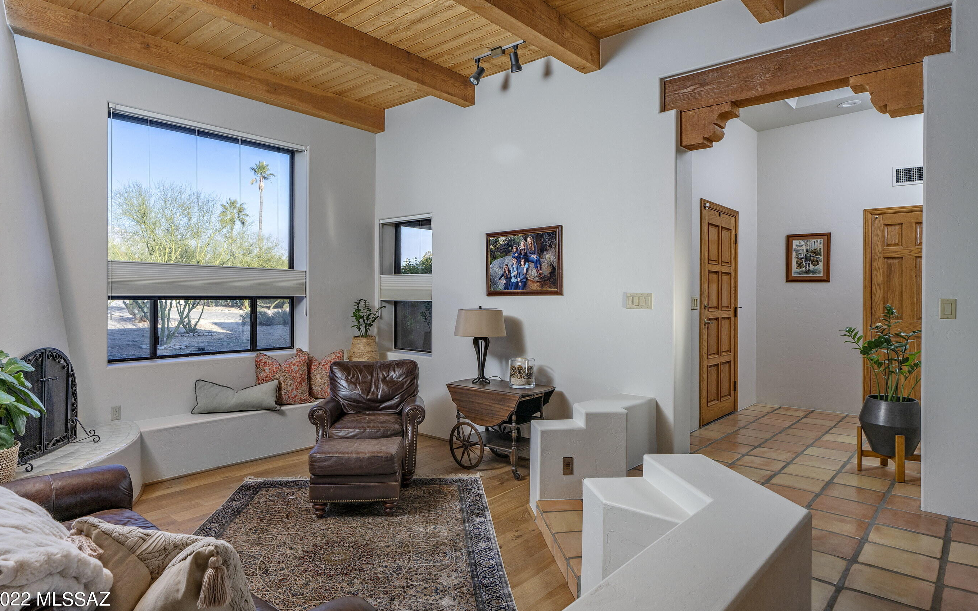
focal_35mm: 21
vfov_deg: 57.3
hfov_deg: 82.3
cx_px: 477
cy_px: 294
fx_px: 560
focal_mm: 20
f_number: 9
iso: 200
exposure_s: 1/125
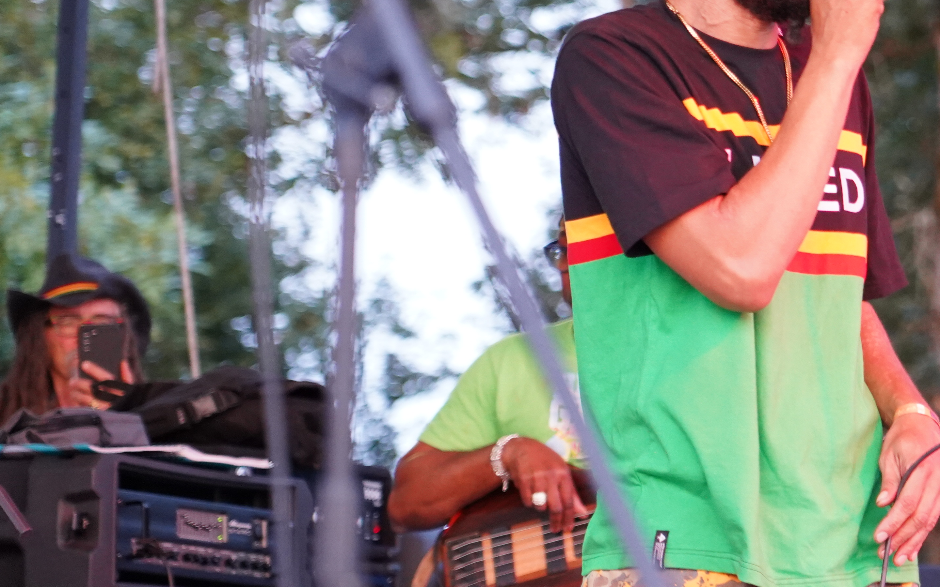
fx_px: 5713
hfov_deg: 9.3
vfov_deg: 5.9
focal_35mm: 223
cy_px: 99
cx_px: 969
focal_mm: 105
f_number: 4
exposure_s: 1/160
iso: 4000
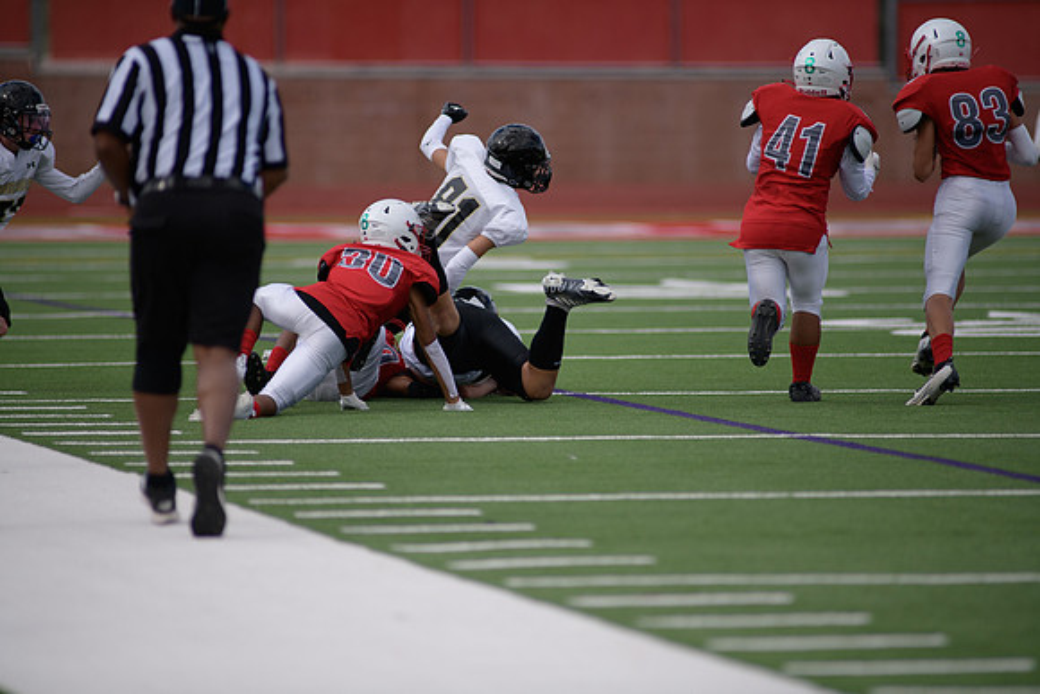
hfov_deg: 6.9
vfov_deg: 4.6
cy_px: 347
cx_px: 520
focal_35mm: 300
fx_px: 8668
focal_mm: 300
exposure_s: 1/8000
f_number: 2.8
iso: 400
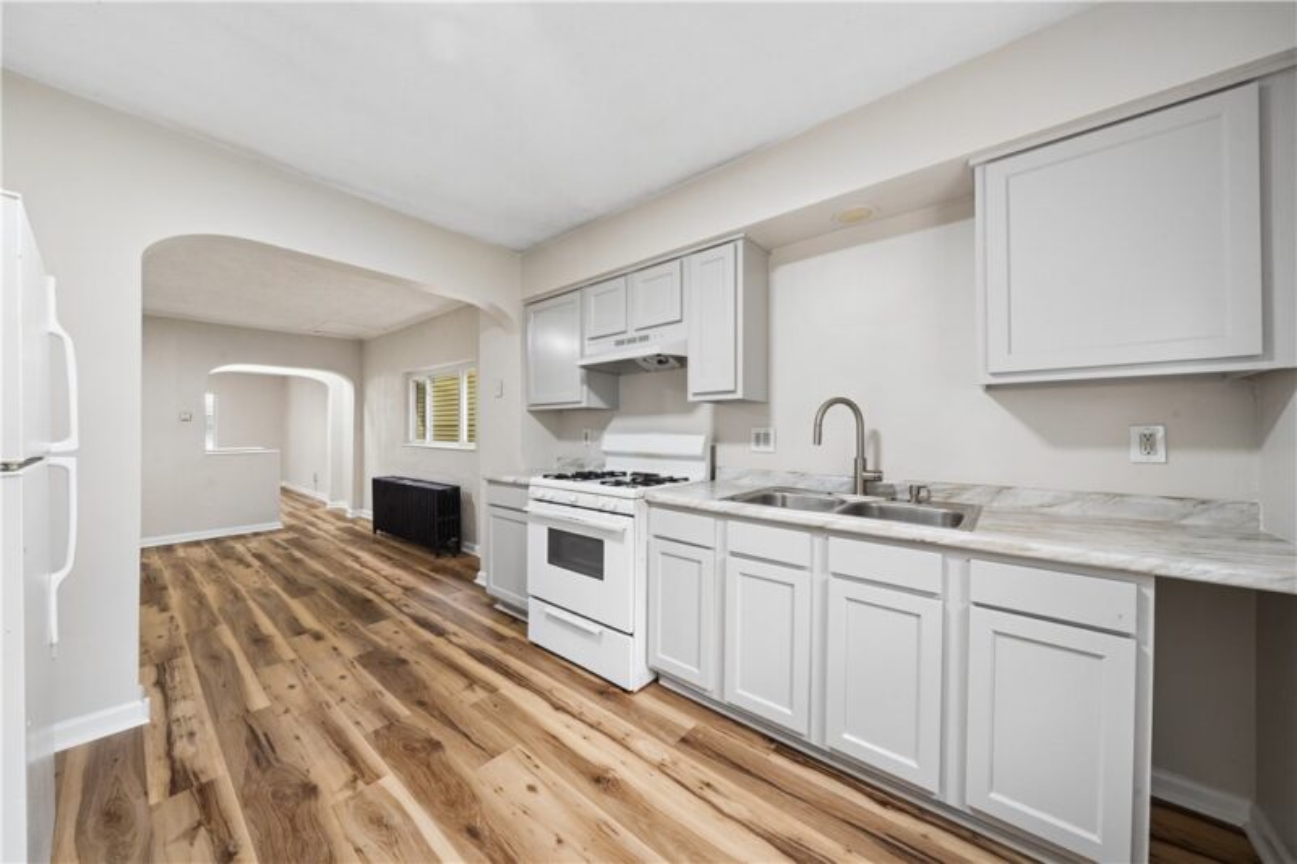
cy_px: 432
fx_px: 432
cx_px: 648
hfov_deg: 112.6
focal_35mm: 12
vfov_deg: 90.0
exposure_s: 1/3.33
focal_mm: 12
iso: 400
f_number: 11
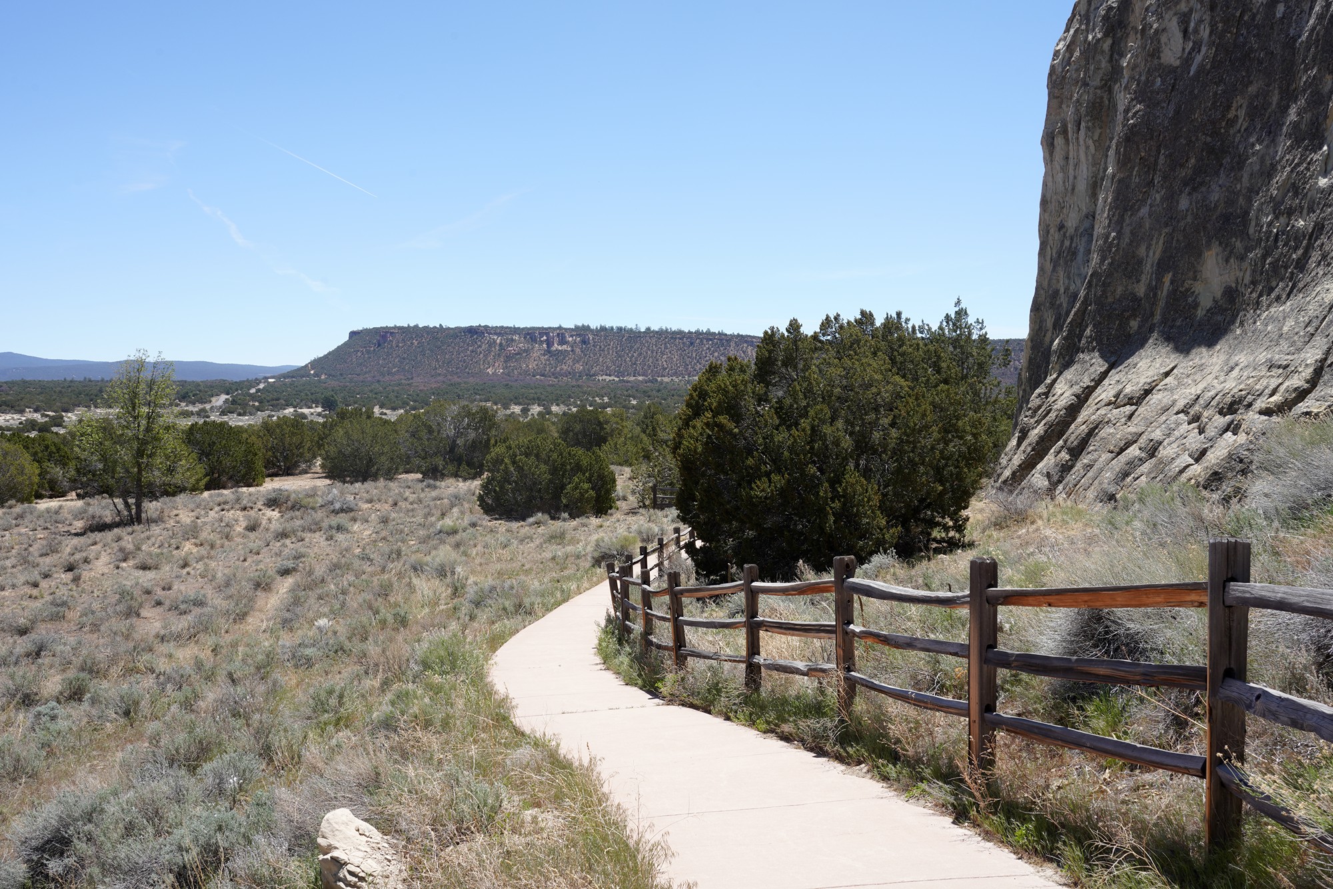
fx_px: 1259
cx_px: 666
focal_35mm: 34
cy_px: 444
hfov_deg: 55.8
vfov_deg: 38.9
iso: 100
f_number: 14
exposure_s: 1/80
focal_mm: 34
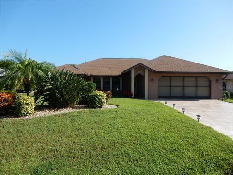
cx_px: 116
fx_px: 168
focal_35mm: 25
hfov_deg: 69.4
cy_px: 88
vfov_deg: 54.9
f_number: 3.7
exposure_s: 1/1000
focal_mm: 4.5
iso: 125
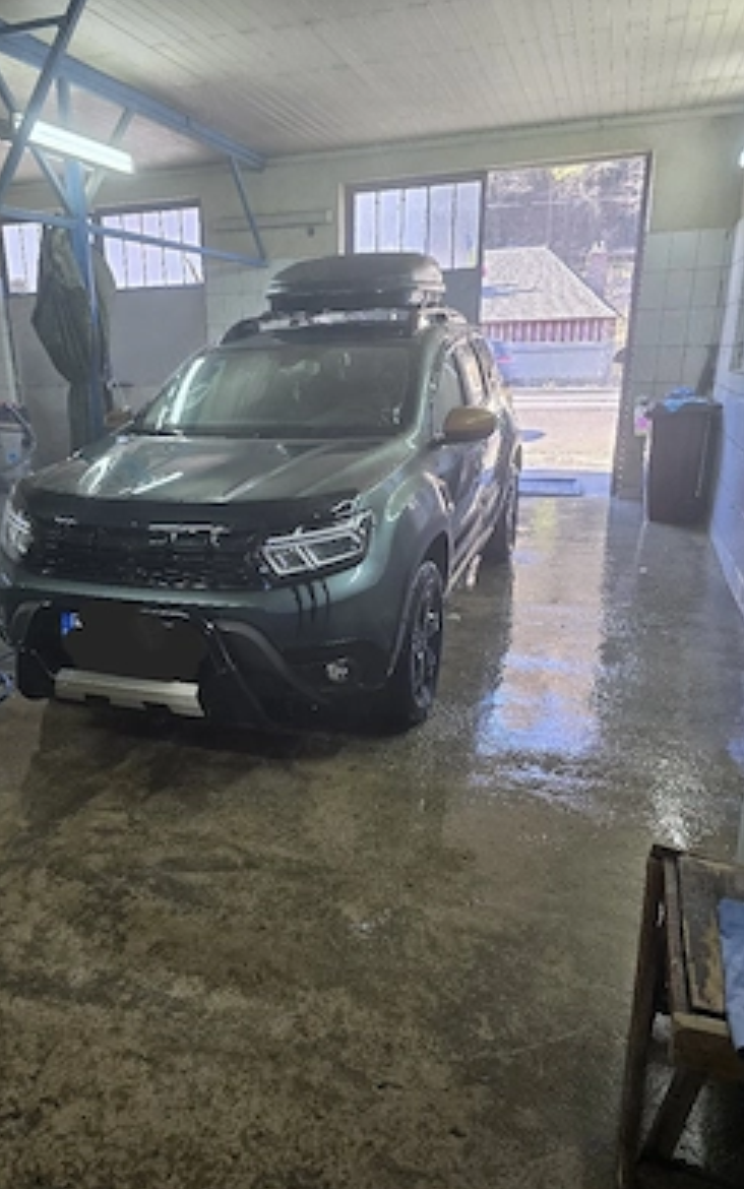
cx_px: 293
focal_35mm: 25
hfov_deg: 49.0
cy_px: 601
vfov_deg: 72.5
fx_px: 810
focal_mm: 6.3
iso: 160
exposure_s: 1/100
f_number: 1.7
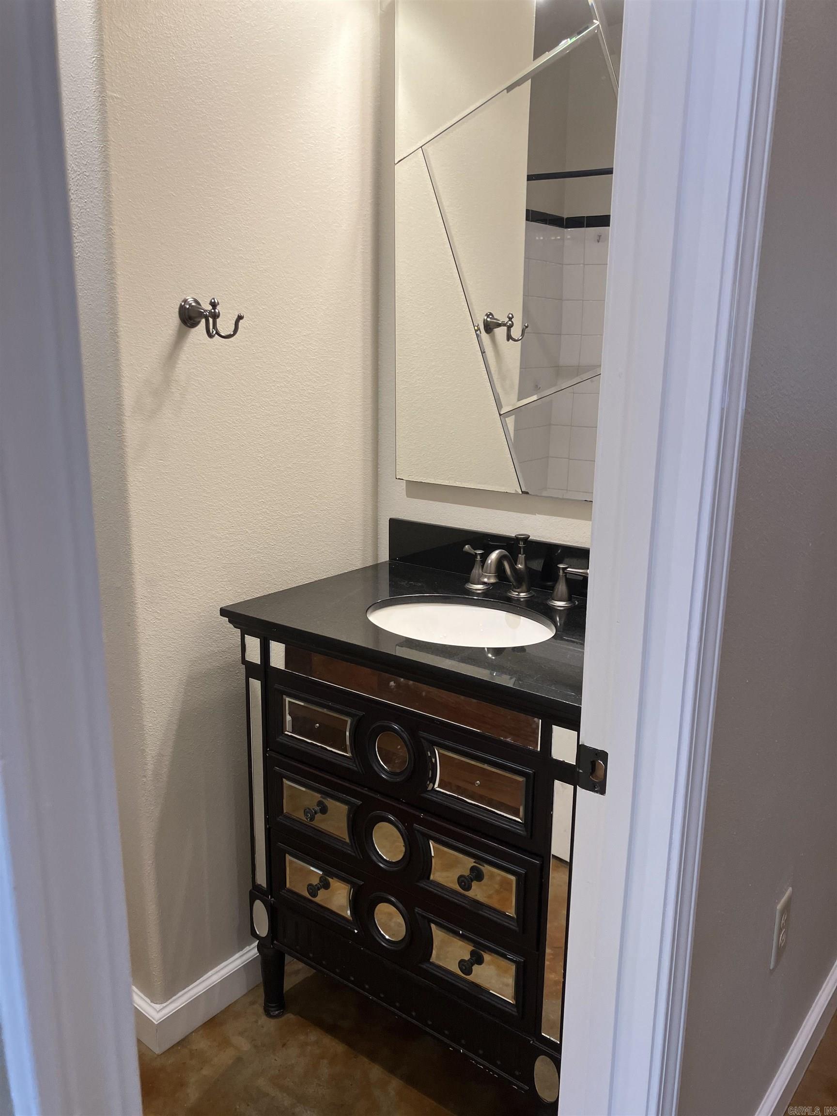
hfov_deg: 49.7
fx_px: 903
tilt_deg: -12.9
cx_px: 418
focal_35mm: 28
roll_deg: -0.8
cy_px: 558
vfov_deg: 63.4
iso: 50
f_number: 1.8
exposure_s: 1/60
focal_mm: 3.99
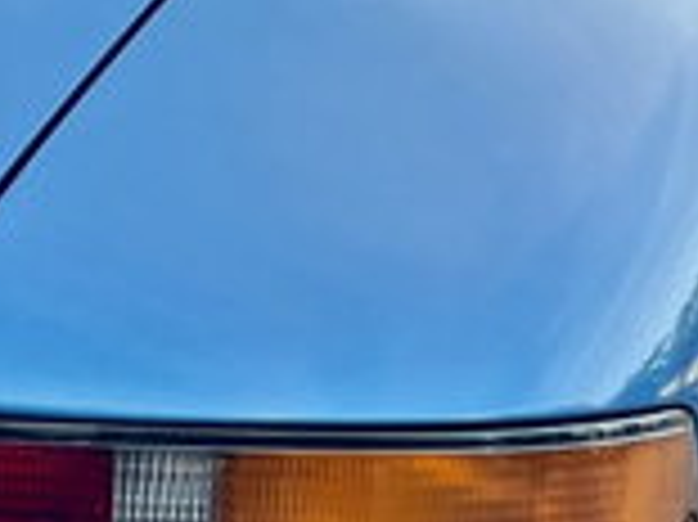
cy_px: 495
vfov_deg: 11.4
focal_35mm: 129
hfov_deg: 13.6
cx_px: -594
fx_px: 2599
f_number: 1.5
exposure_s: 1/307
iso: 50
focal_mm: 5.7
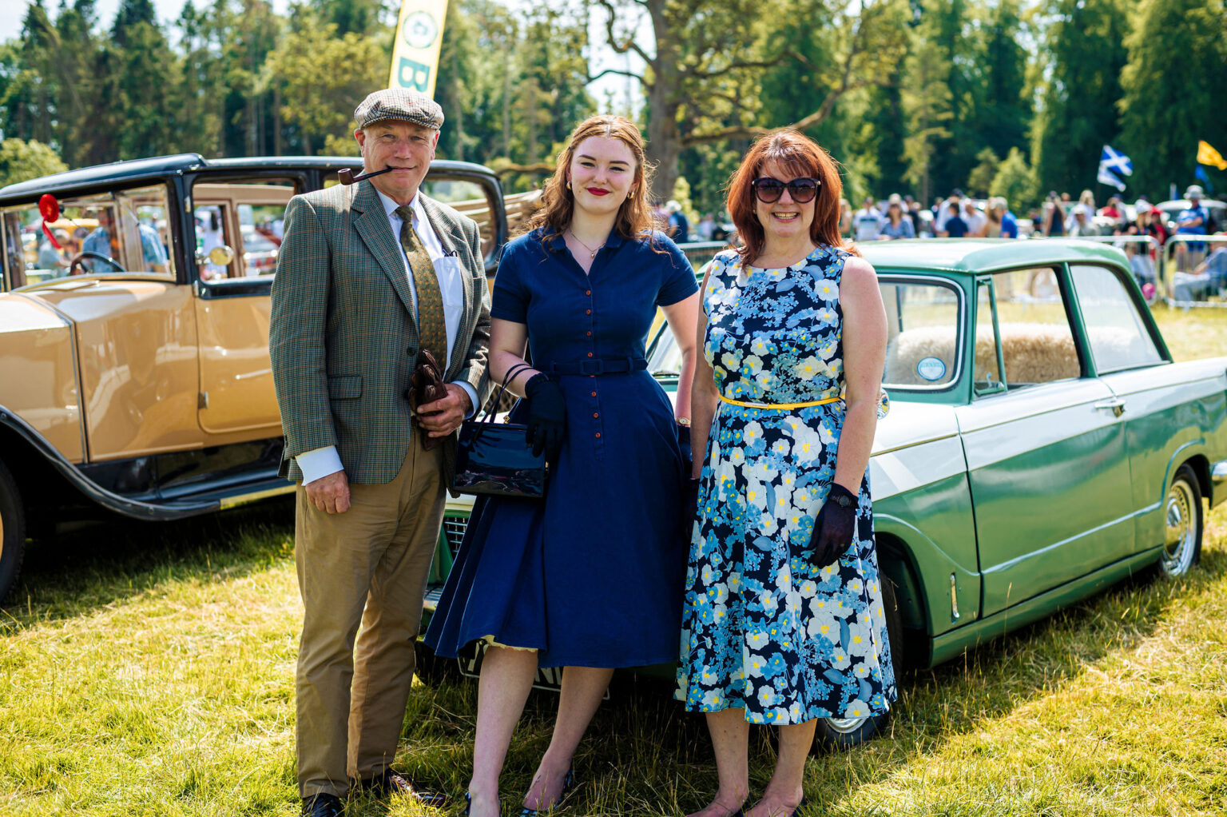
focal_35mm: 50
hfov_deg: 39.6
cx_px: 614
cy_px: 408
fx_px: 1703
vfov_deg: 27.0
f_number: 3.2
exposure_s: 1/800
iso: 100
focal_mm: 50
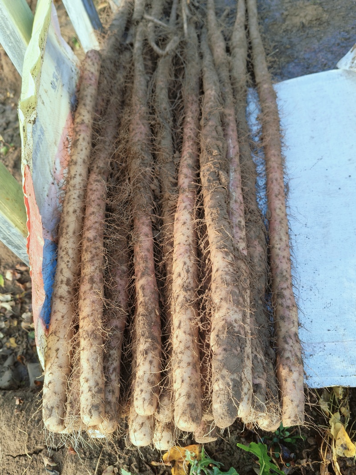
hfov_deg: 48.2
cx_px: 178
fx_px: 398
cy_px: 238
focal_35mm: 29
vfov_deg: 61.7
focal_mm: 4.84
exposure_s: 1/300
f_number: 1.8
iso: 80
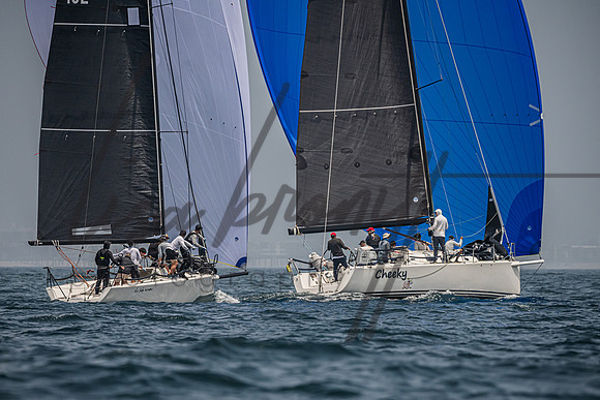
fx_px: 6070
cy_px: 227
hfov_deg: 5.7
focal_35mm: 364
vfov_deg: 3.8
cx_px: 272
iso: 400
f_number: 6.3
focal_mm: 310
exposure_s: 1/5000
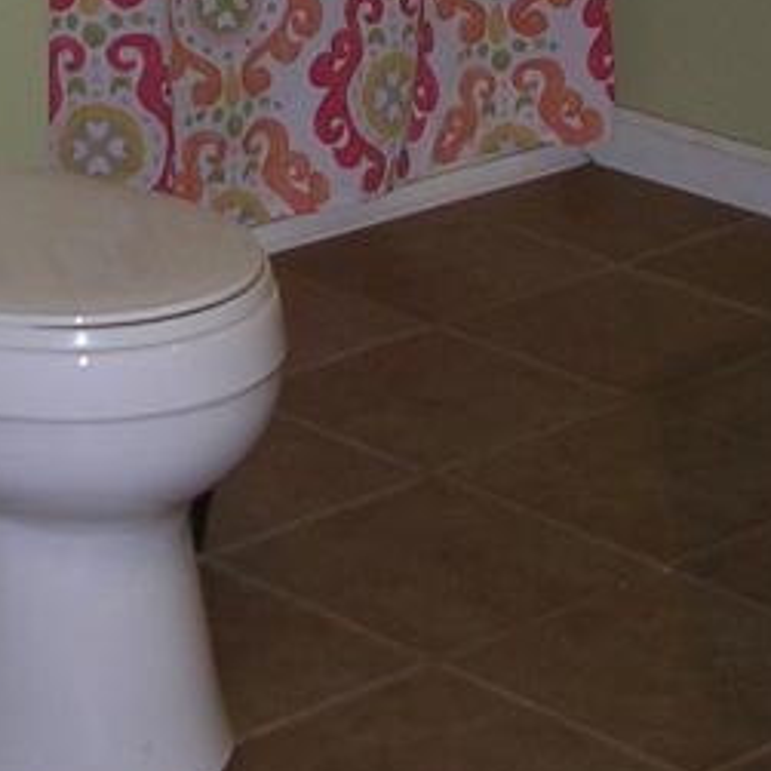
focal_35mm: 137
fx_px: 3452
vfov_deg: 12.2
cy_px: -316
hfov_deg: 12.6
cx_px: -25
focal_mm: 5.8
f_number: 2.8
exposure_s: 1/60.1
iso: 50
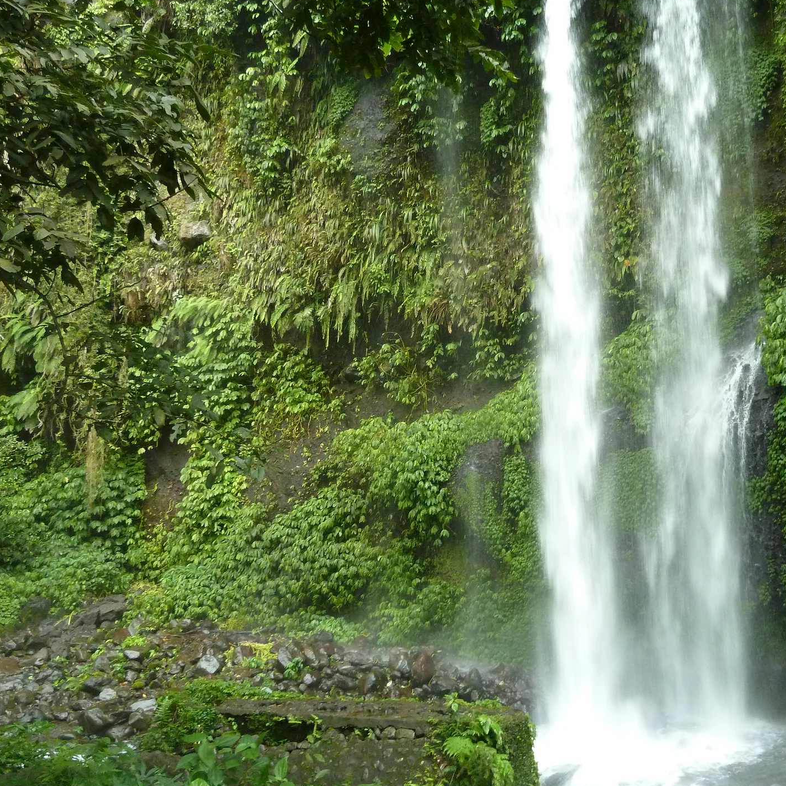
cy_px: 392
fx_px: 771
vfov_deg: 54.0
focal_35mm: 30
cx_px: 461
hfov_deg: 53.8
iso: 400
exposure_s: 1/30
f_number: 3.3
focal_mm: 4.1
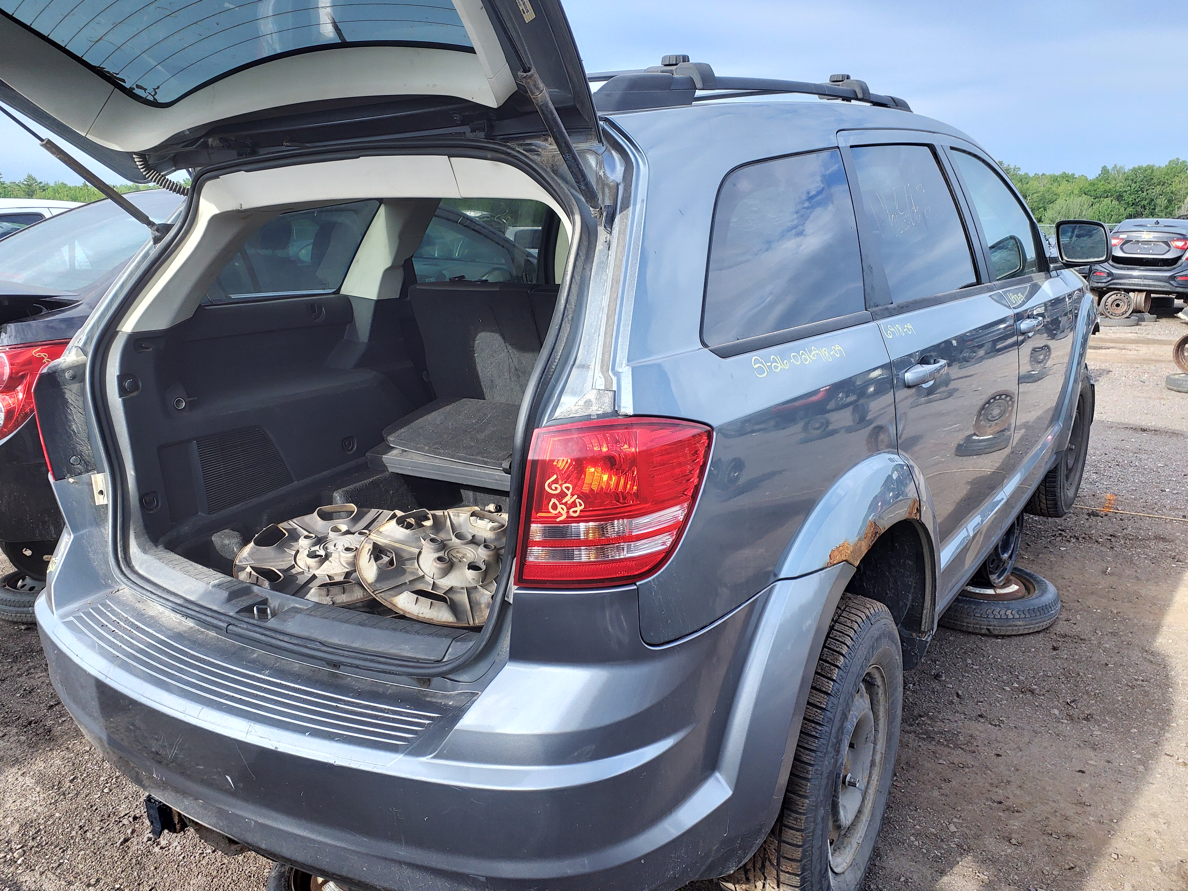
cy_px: 446
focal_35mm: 26
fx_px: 892
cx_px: 594
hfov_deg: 67.3
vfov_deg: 53.1
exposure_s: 1/163
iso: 40
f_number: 1.9
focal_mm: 3.58
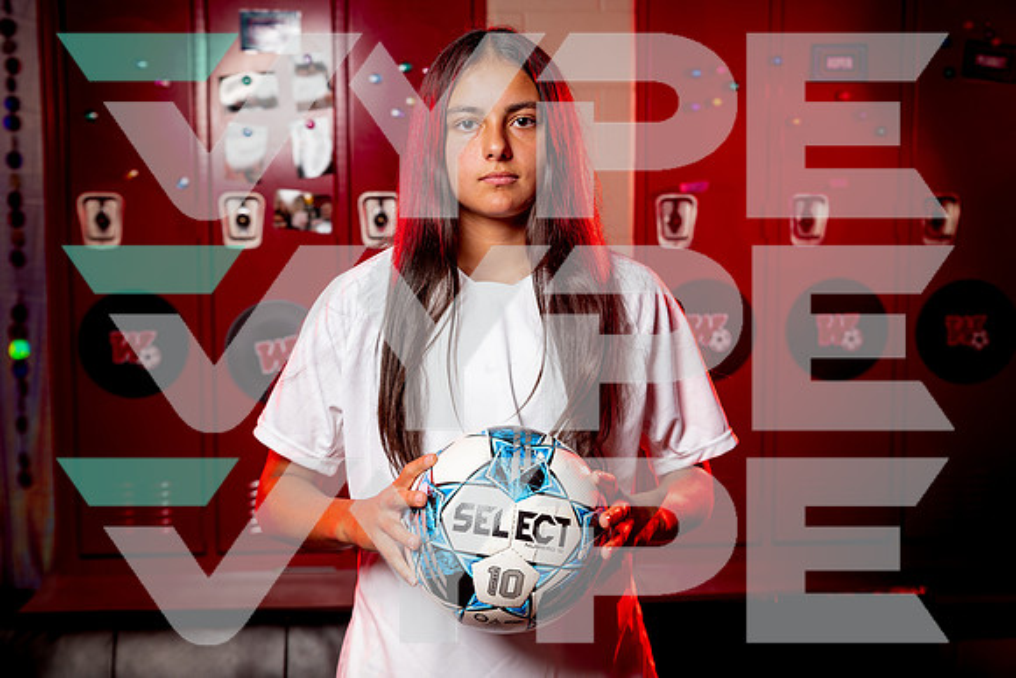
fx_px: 1468
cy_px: 339
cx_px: 508
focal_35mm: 52
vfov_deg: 26.0
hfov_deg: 38.2
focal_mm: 52
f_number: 4.5
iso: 160
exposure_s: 1/250
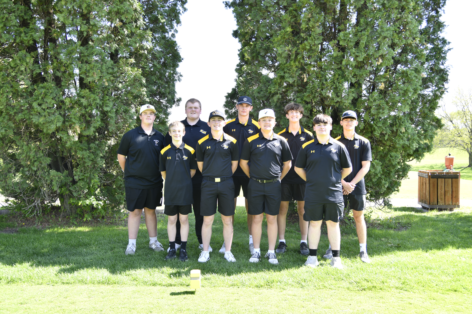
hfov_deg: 57.2
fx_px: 433
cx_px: 236
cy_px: 157
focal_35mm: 33
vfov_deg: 40.0
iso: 64
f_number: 4
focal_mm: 28
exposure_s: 1/80
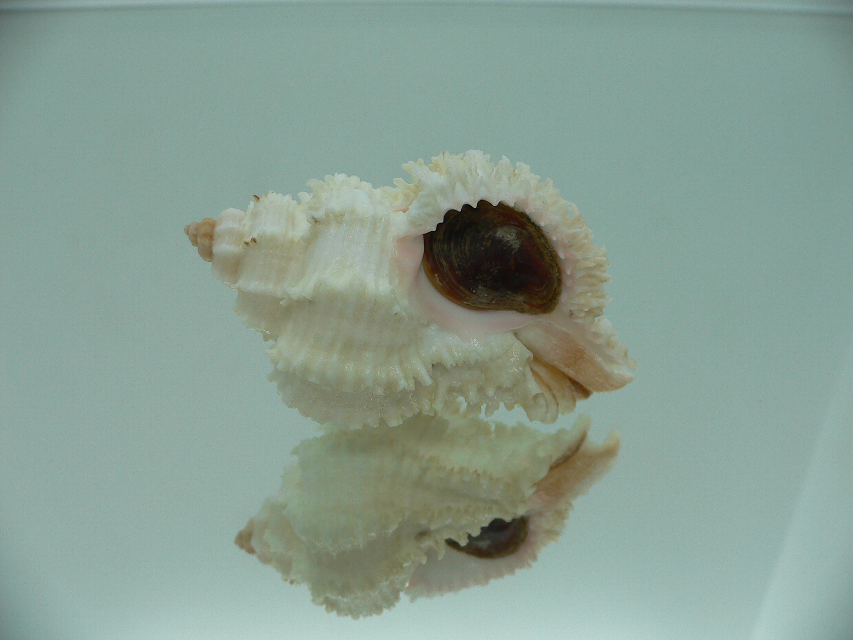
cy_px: 320
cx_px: 426
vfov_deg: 40.7
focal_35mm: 35
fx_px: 862
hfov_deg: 52.6
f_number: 2.8
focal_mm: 4.6
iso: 80
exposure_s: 1/60
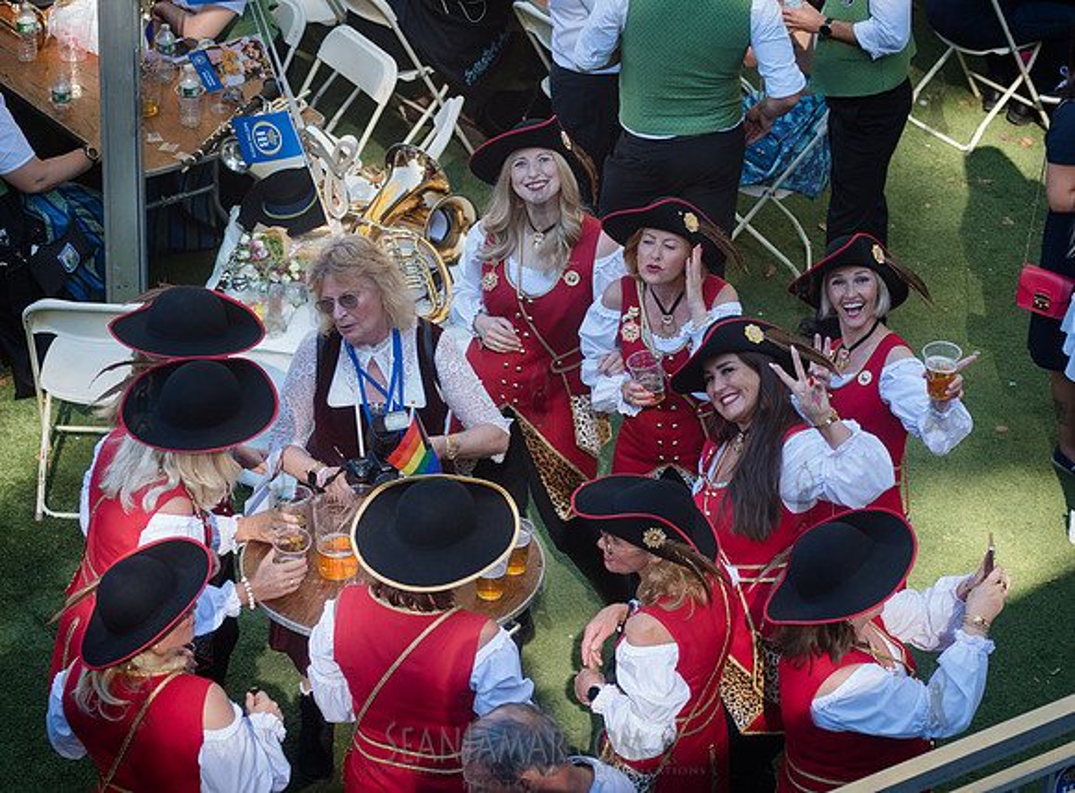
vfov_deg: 13.3
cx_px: 698
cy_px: 285
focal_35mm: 110
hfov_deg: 18.0
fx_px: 3388
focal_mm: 80
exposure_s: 1/250
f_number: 4.5
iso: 250
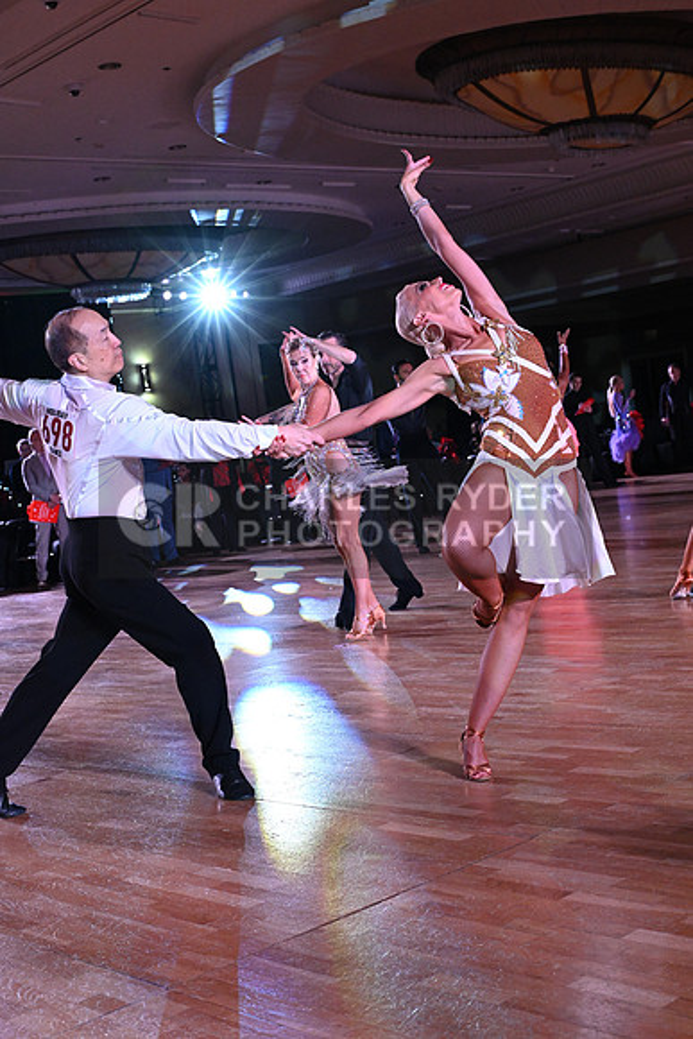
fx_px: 1414
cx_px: 346
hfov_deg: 27.5
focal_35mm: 49
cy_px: 520
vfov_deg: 40.3
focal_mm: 49
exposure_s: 1/320
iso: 5000
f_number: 6.3
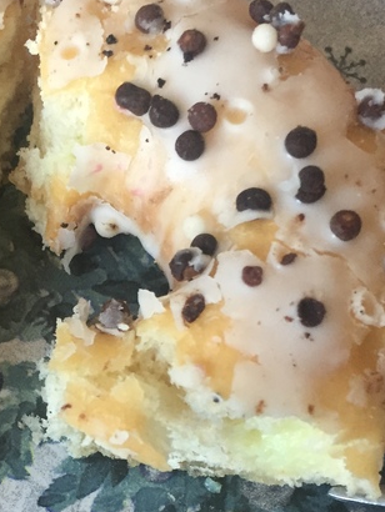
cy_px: 435
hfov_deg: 22.2
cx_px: 58
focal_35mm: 65
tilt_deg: -70.0
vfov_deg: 28.9
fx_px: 963
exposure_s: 1/33
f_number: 2.2
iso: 125
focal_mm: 4.15
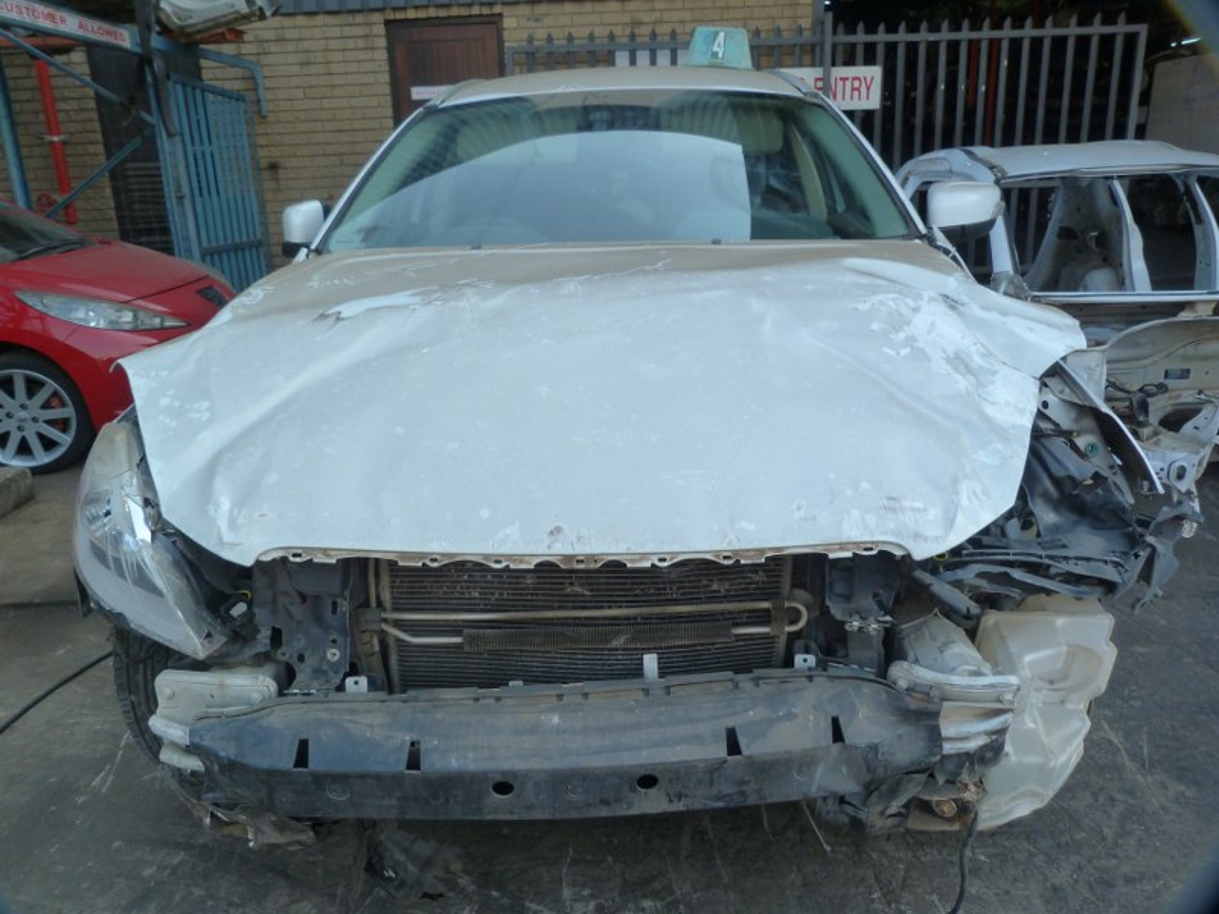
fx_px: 880
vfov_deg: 54.9
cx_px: 610
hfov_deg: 69.4
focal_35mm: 25
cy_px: 457
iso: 125
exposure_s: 1/125
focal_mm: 4.5
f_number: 3.6
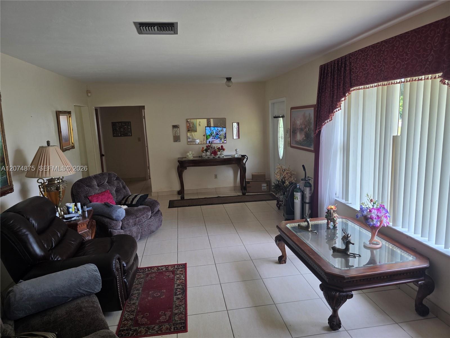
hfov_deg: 73.9
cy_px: 169
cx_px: 225
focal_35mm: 23
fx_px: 299
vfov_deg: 58.9
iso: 100
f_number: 1.7
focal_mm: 6.3
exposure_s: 1/53.3
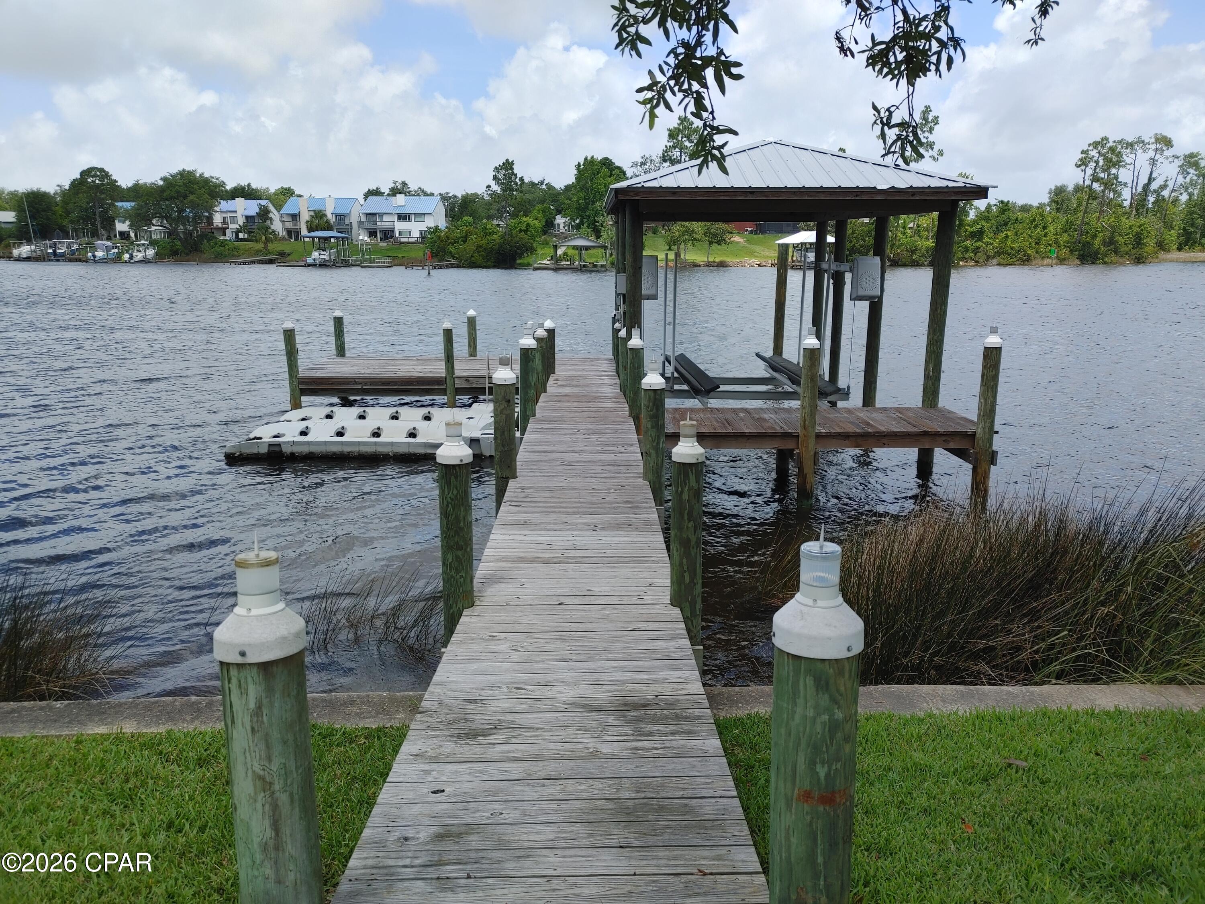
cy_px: 452
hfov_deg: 67.3
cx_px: 602
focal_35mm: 26
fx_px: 905
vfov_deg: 53.1
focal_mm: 5.58
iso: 50
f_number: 1.8
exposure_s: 1/1389
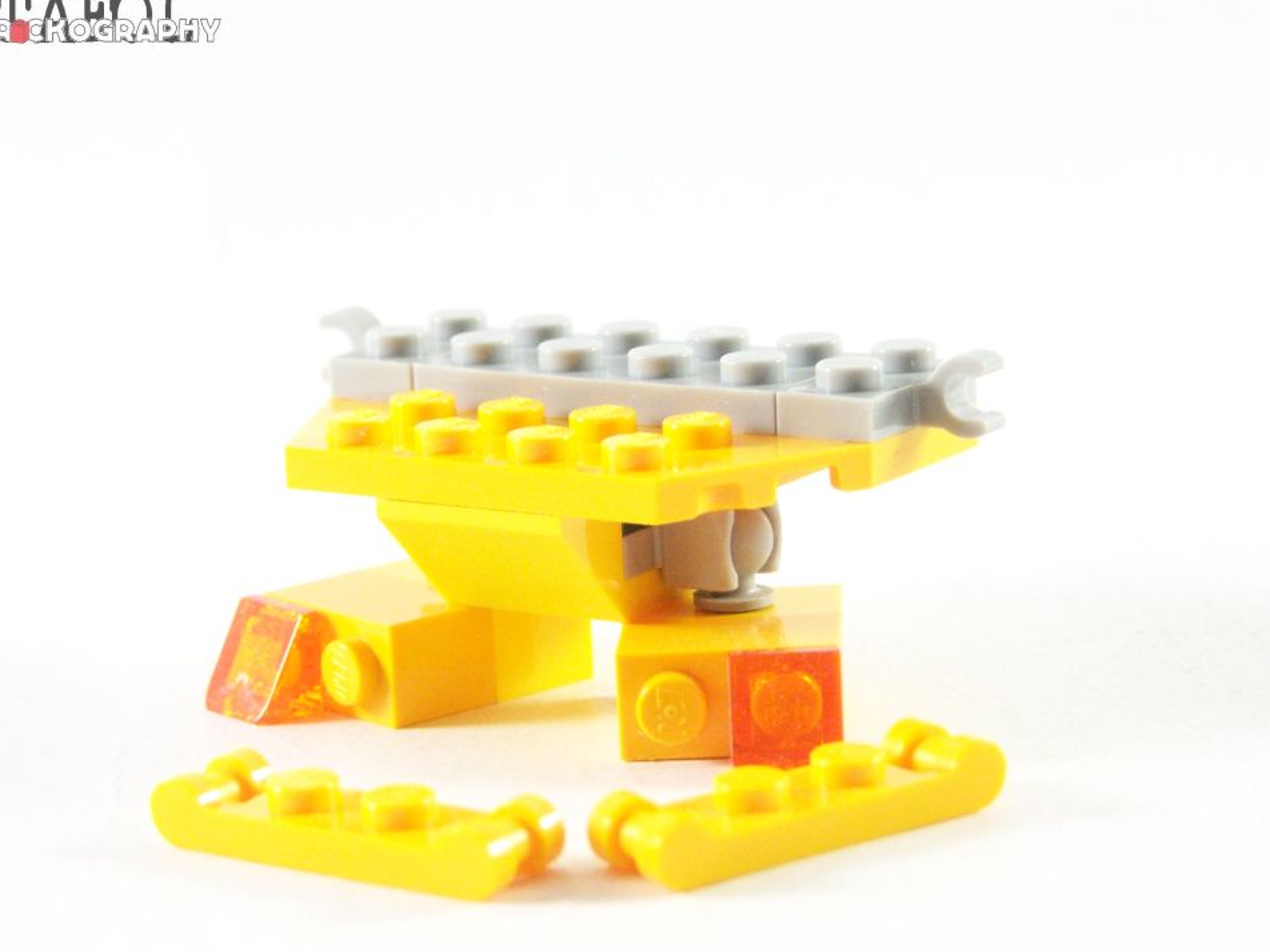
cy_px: 472
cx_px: 632
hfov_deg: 17.4
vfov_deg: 13.1
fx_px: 4146
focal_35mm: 113
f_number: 3.6
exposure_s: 1/60
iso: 400
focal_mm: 17.5
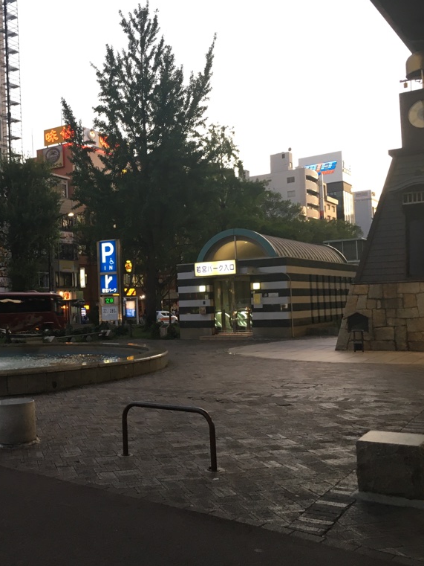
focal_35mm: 39
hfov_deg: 35.7
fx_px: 637
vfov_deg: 47.9
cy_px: 283
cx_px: 90
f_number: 2.2
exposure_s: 1/30
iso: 50
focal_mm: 4.15
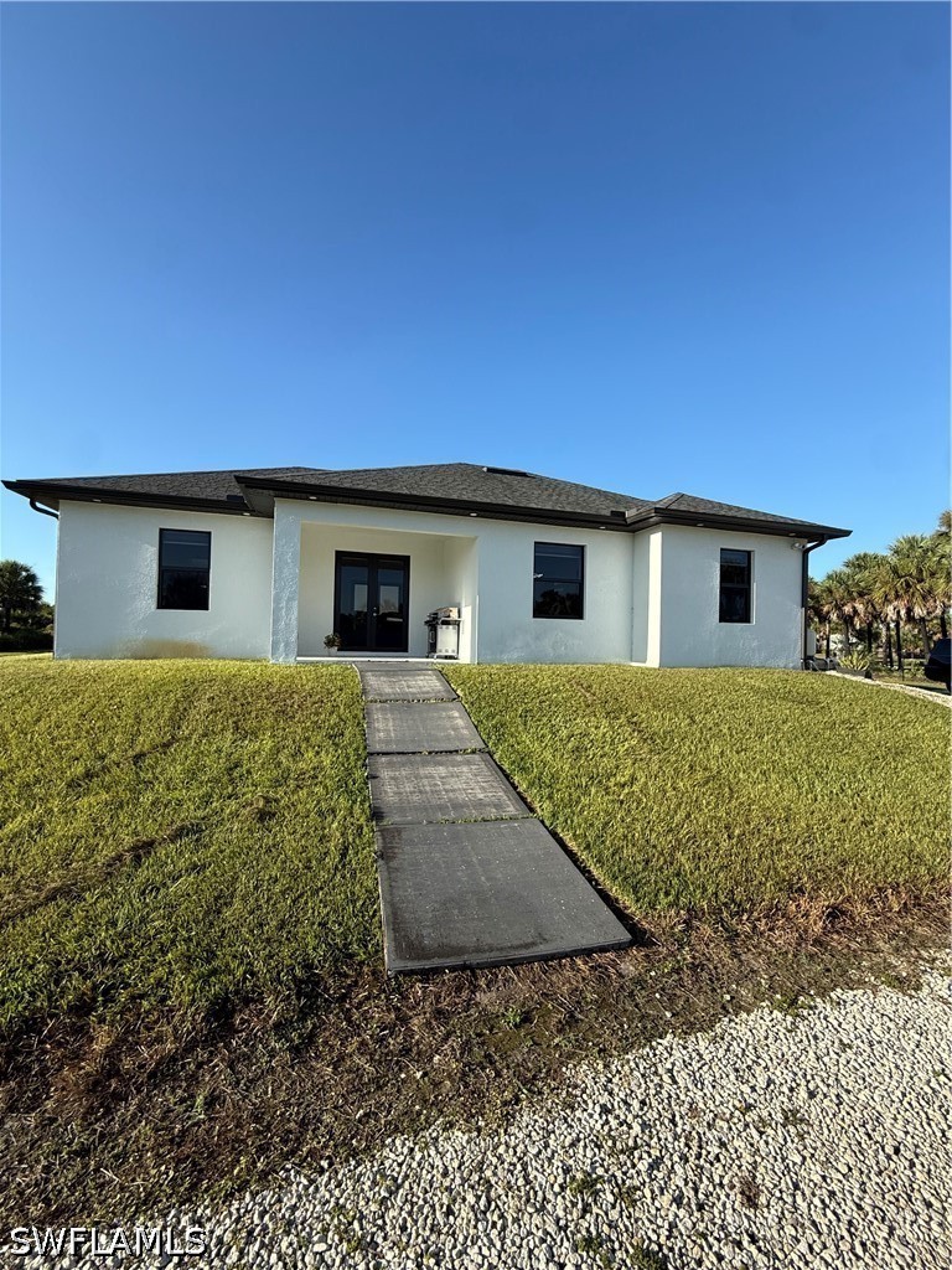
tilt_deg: +1.4
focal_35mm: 14
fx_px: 513
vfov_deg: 102.1
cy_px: 635
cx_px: 476
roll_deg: -0.9
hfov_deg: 85.7
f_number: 2.2
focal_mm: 2.22
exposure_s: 1/1368
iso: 64
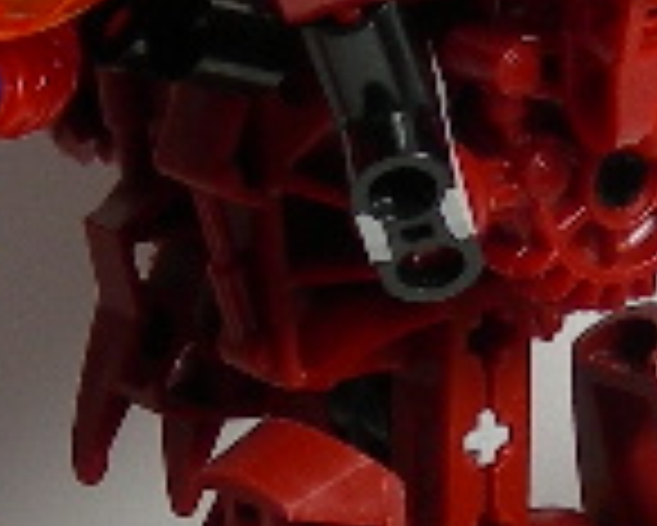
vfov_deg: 4.4
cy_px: 432
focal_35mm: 350
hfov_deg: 5.5
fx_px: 6810
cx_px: 580
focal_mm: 10.6
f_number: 3.2
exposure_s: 1/29.2
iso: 50
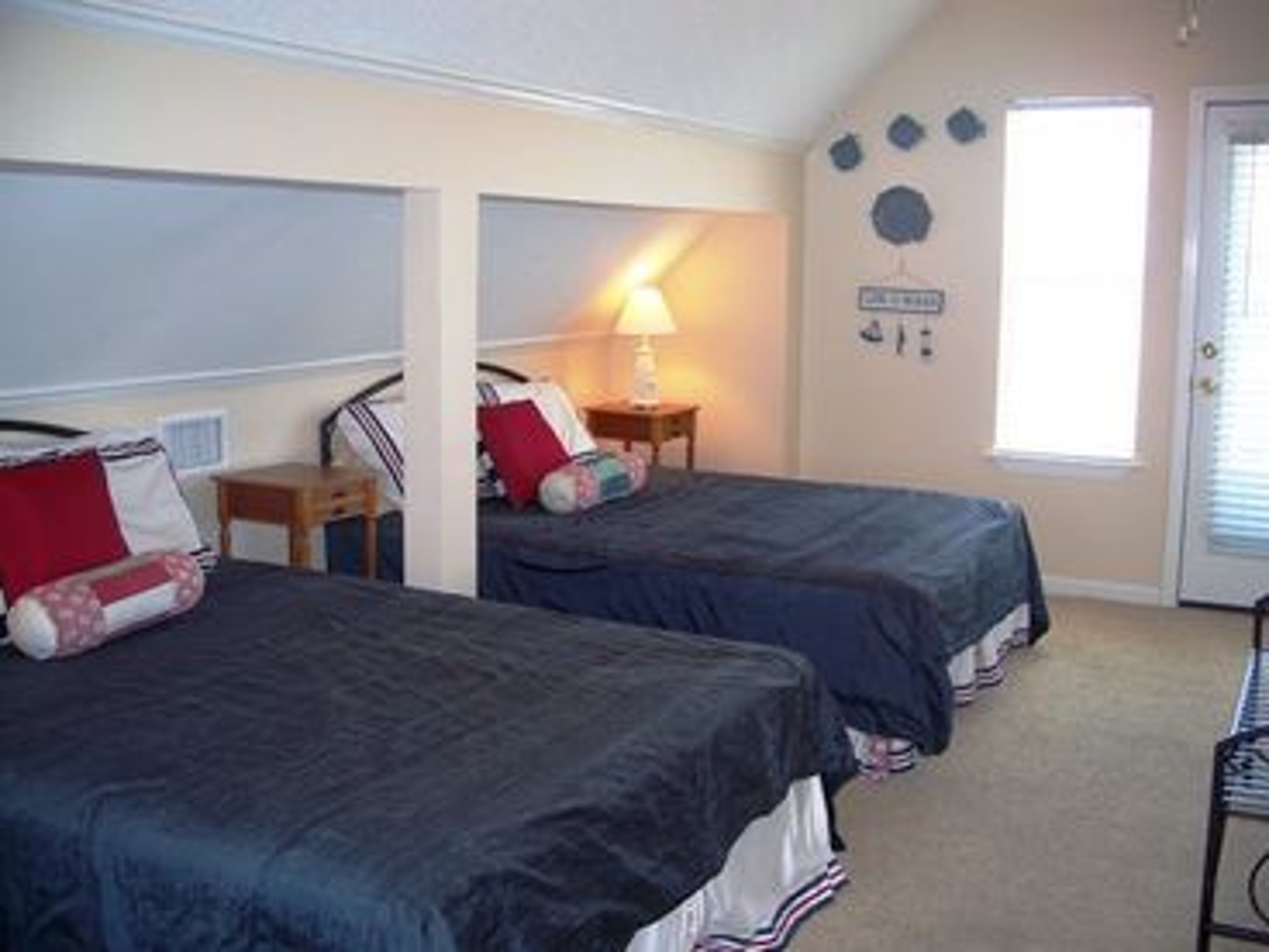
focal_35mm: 37
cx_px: 634
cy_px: 476
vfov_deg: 38.7
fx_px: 1356
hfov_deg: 50.1
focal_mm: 7.8
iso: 125
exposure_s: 1/60
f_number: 2.8
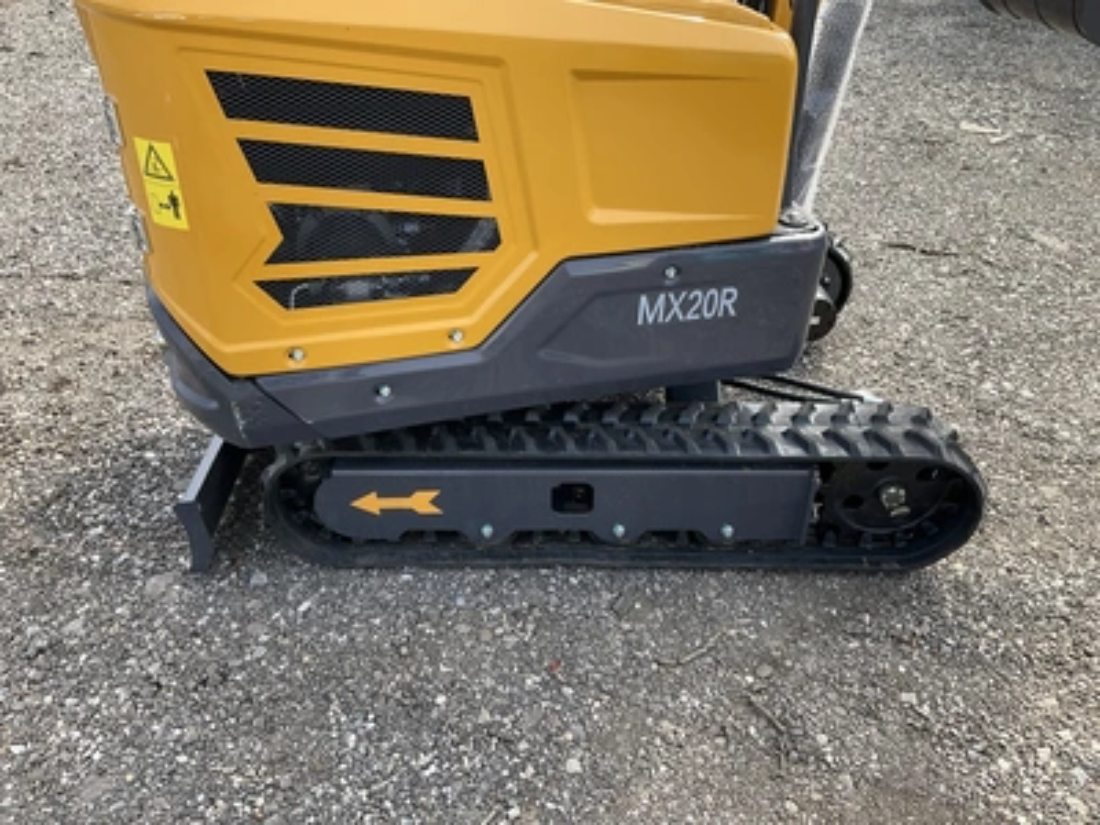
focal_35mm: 29
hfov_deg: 61.7
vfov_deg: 48.2
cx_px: 550
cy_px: 412
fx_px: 922
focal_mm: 3
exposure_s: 1/394
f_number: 1.8
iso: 25
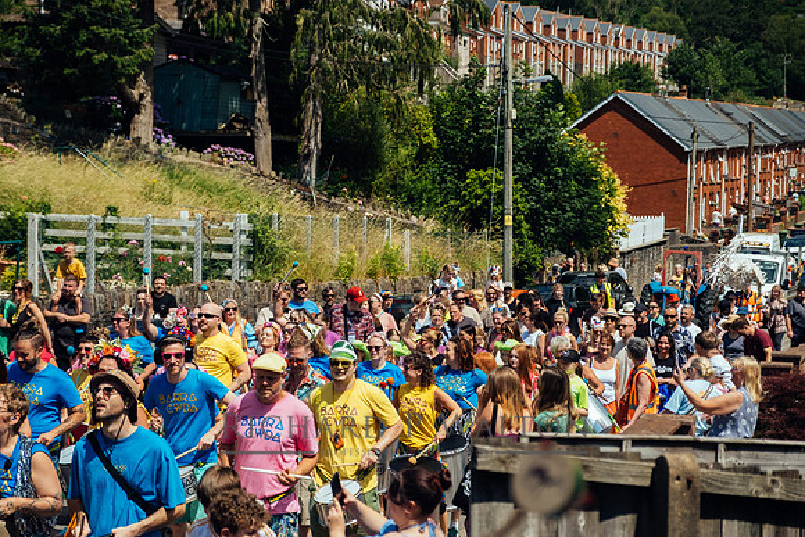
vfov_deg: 16.5
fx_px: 1856
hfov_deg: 24.5
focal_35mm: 83
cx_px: 402
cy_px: 268
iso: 400
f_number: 3.2
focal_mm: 55
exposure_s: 1/2000
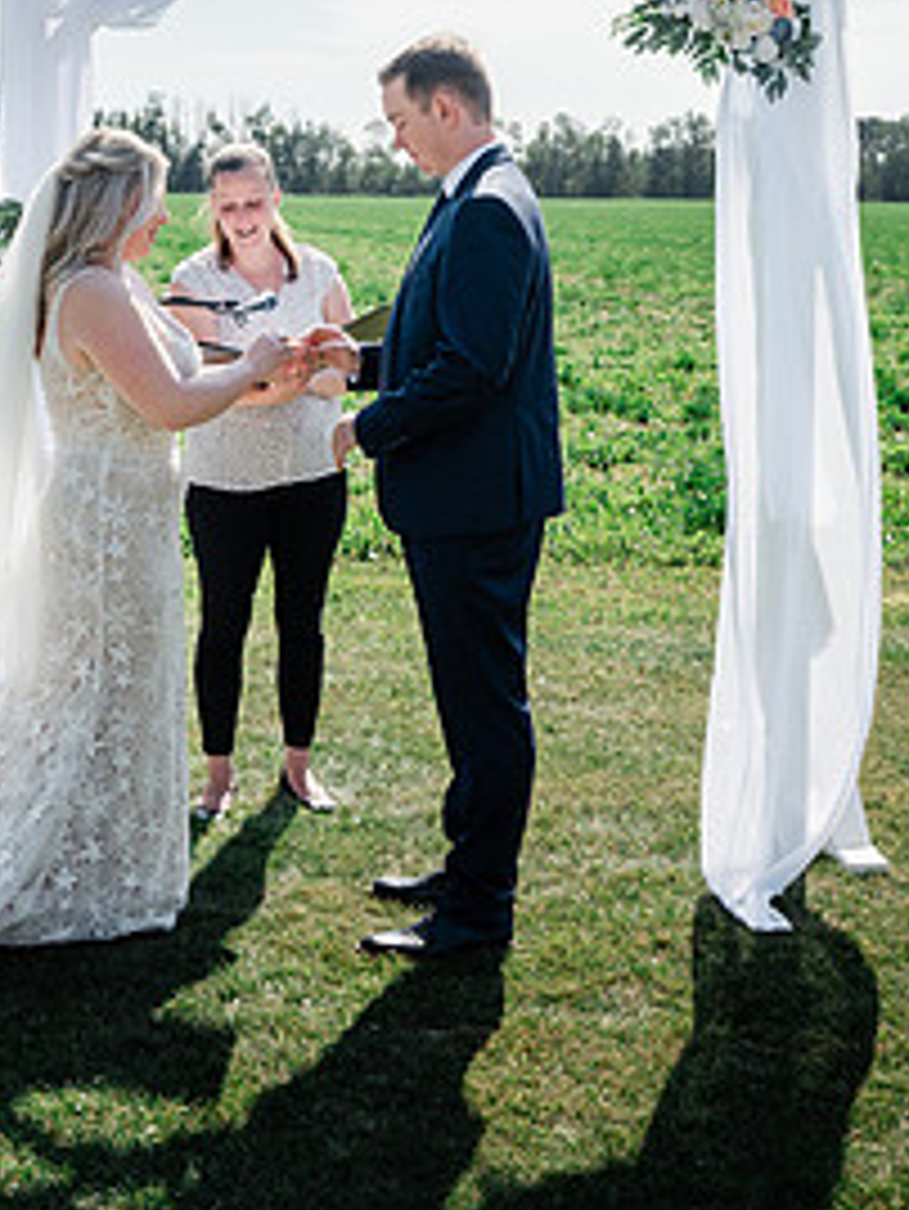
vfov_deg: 32.9
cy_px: 407
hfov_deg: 25.2
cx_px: 338
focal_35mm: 58
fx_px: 2029
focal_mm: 28
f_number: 4.5
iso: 250
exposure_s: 1/200
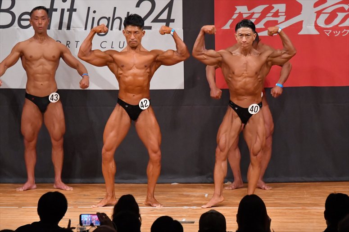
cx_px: 174
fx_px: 2616
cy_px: 116
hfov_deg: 7.6
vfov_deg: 5.1
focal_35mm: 270
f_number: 5.6
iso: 8000
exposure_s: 1/400
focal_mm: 180
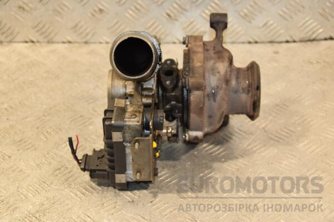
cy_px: 111
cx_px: 167
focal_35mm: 78
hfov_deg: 26.0
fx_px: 724
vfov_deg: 17.5
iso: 800
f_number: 5
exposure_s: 1/125
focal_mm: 52
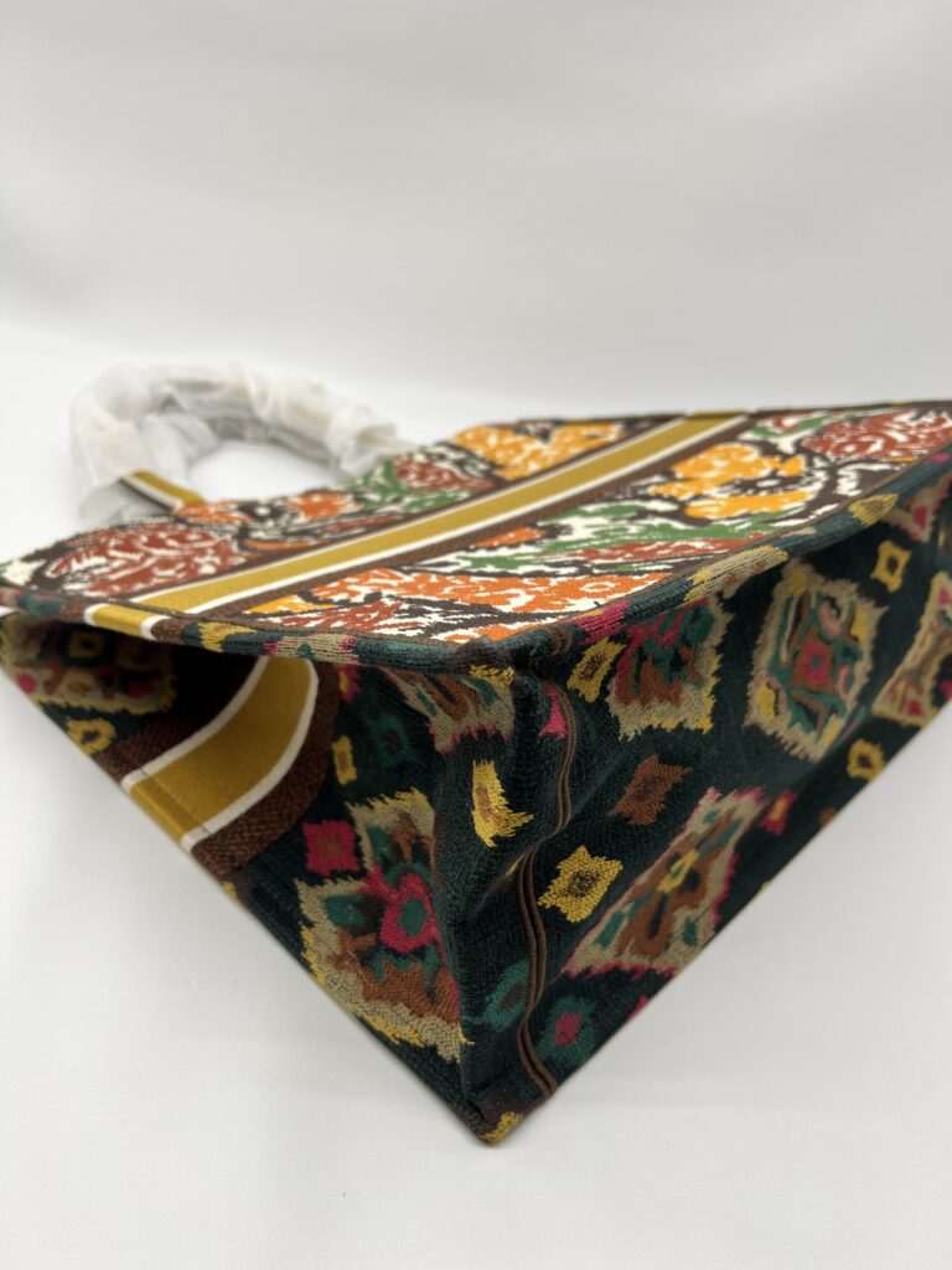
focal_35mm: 26
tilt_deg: -31.2
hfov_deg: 53.1
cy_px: 635
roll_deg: -7.5
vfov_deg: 67.3
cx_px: 476
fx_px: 953
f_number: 1.5
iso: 32
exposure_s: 1/122
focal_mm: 5.7
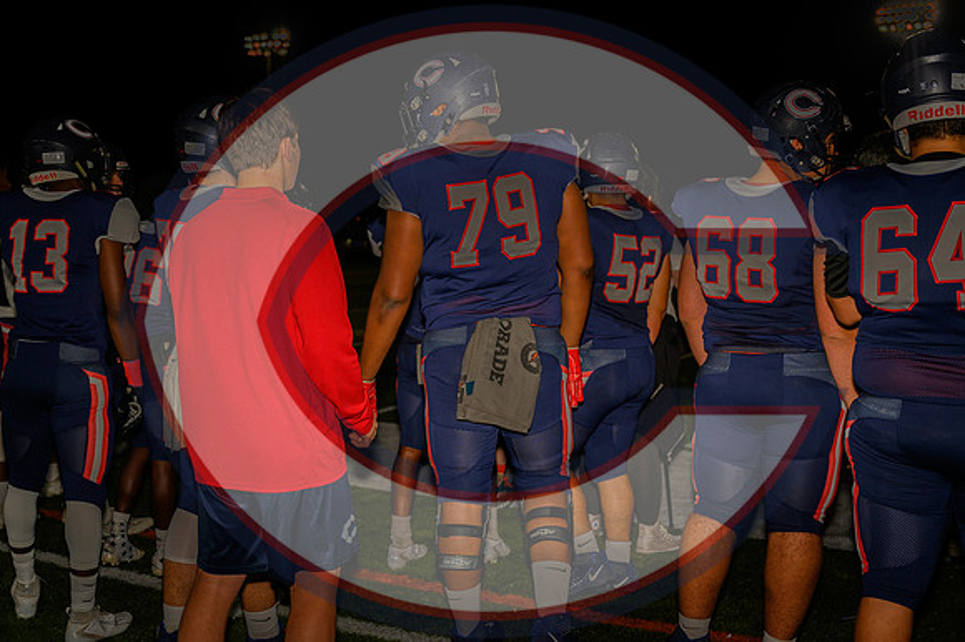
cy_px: 321
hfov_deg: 51.9
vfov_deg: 35.9
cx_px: 482
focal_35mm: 37
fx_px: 991
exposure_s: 1/2000
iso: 100
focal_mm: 37
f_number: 2.8
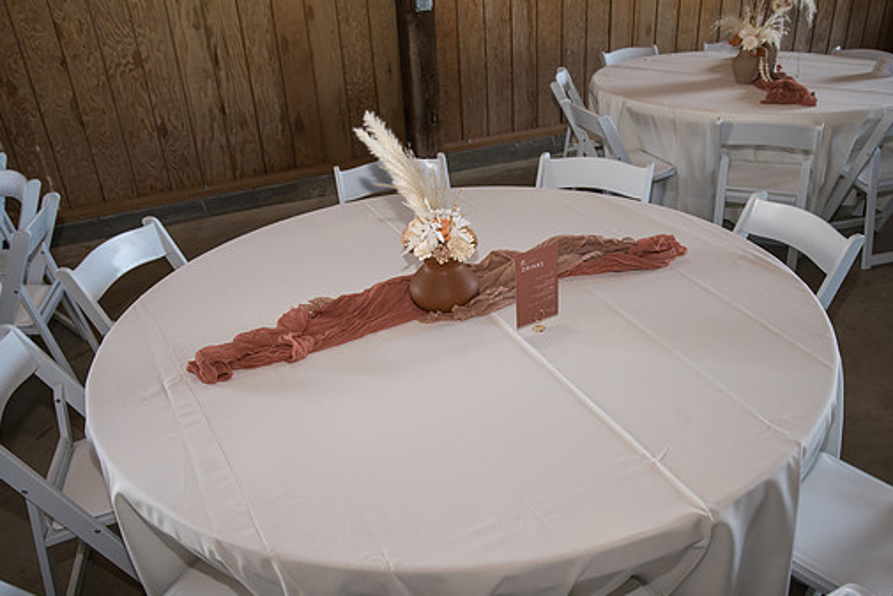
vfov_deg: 42.3
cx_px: 469
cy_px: 330
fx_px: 769
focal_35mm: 31
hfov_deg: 60.2
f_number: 4
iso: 800
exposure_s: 1/320
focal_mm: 27
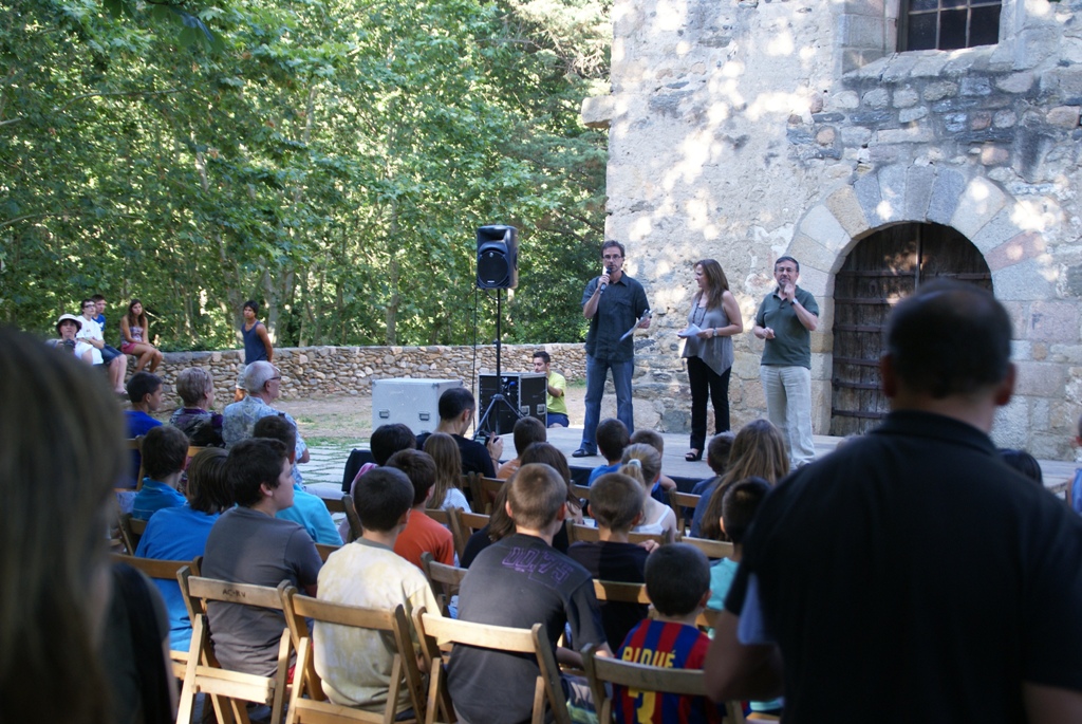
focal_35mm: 45
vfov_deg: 29.9
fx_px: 1354
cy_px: 362
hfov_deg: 43.6
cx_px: 541
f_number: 5
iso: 100
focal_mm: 30
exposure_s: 1/60
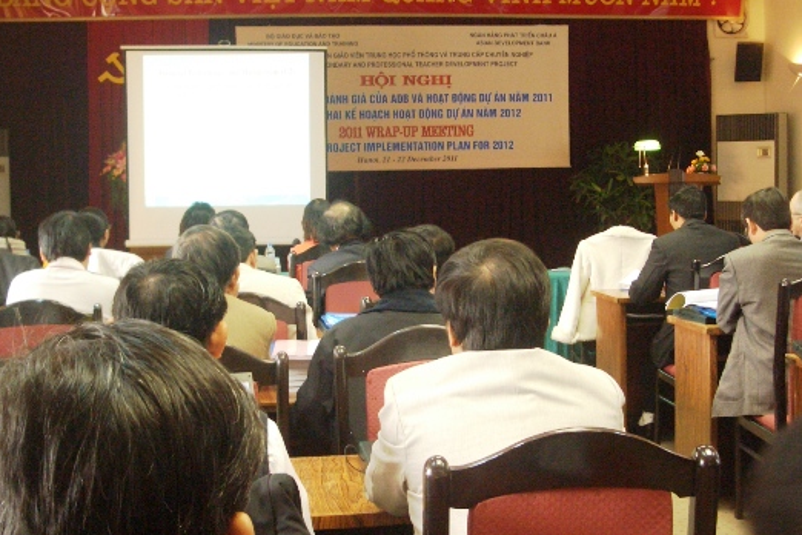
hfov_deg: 38.2
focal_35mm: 52
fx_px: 1158
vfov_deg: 26.0
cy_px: 248
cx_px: 394
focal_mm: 8.2
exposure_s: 1/15
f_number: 3.1
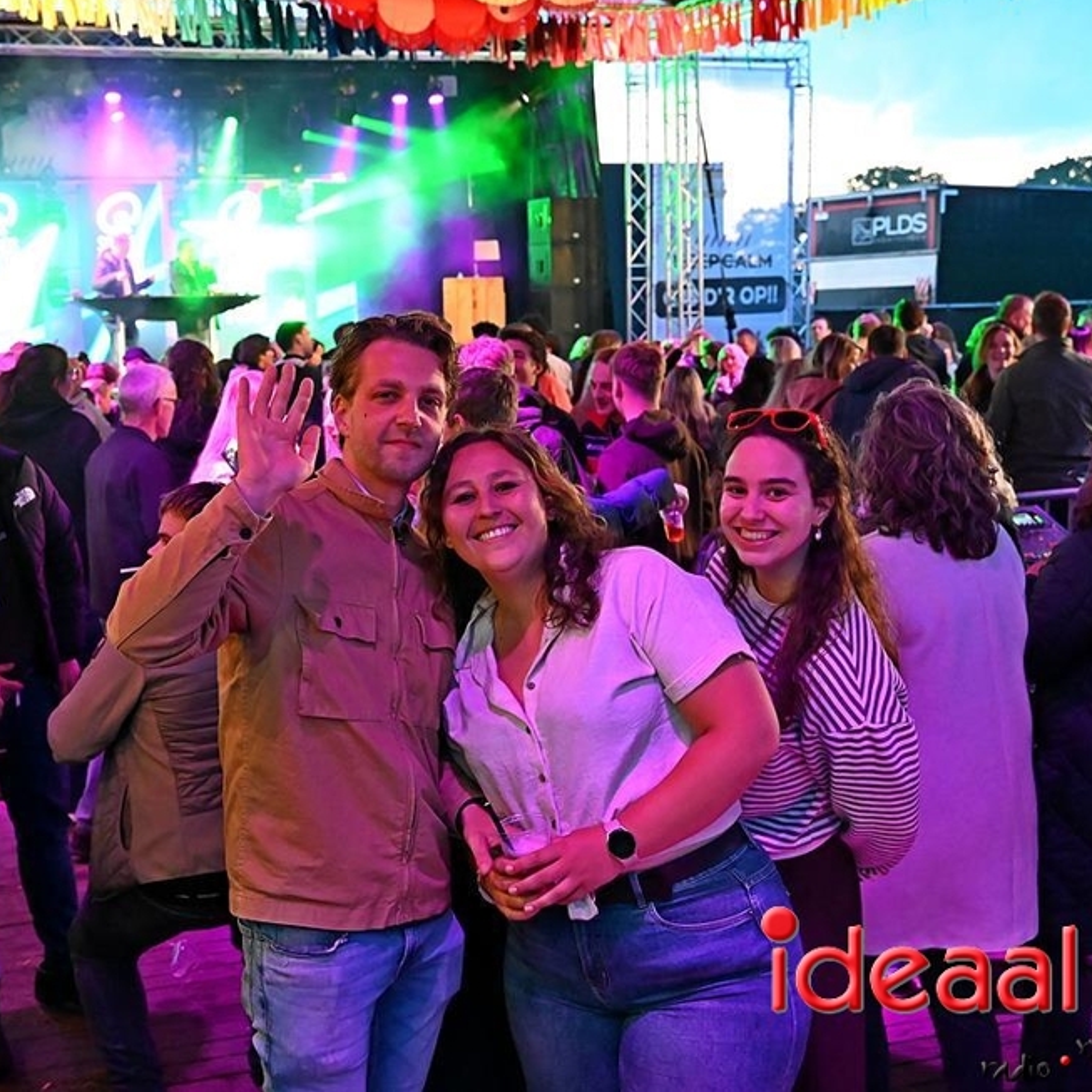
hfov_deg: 34.2
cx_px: 333
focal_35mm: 49
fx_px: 1749
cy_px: 543
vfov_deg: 34.7
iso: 12800
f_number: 5
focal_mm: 38
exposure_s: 1/100
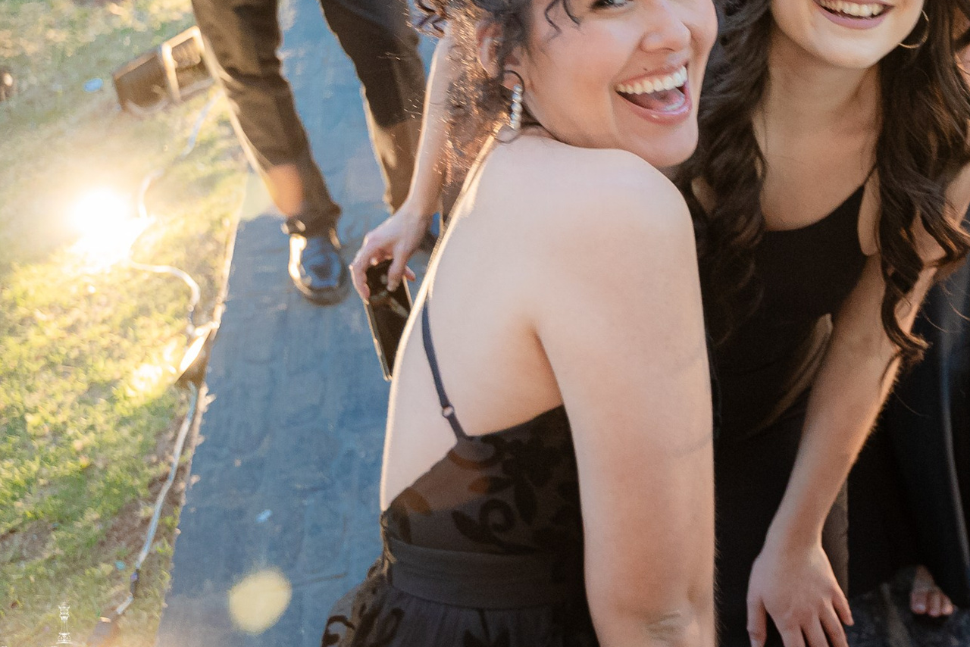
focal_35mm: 56
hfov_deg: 33.3
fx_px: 1509
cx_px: 915
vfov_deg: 23.6
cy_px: 81
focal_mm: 28
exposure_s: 1/100
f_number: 3.2
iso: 2000
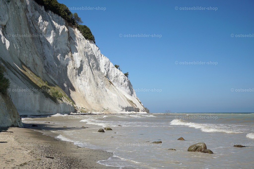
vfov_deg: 31.9
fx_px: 296
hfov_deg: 46.4
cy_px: 84
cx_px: 127
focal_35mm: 42
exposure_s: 1/320
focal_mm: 28
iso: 100
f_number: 5.6
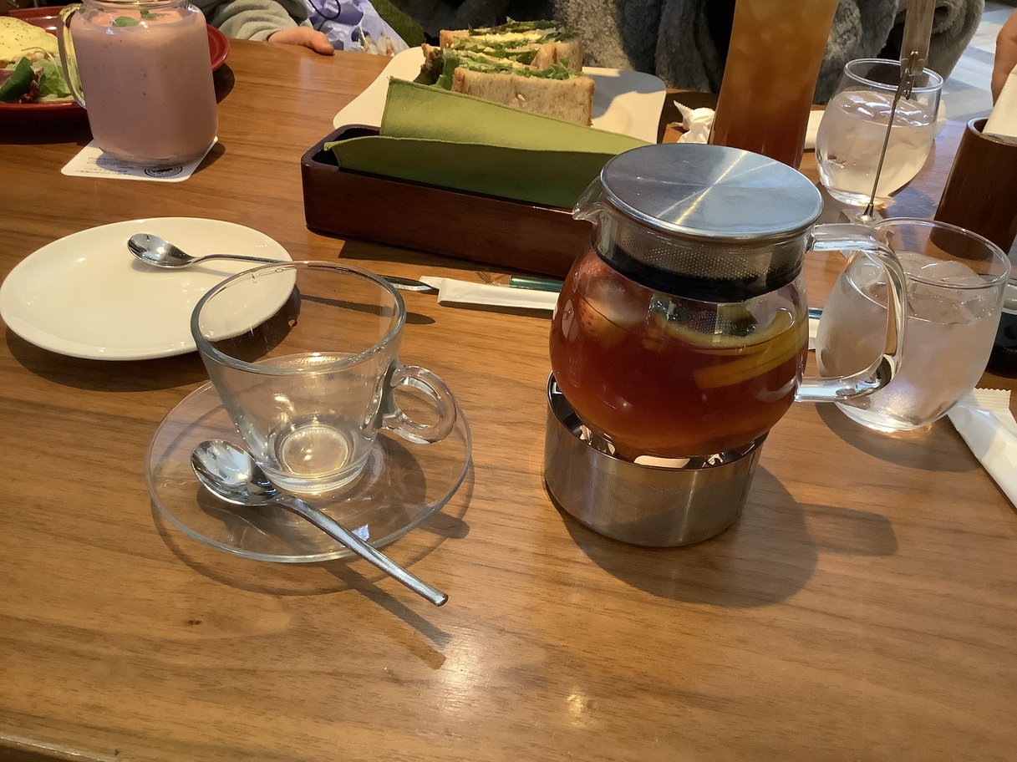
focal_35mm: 31
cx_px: 508
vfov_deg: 45.4
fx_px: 910
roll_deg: -5.1
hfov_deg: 58.4
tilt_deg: -37.8
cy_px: 381
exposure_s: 1/50
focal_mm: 3.3
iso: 320
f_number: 2.4
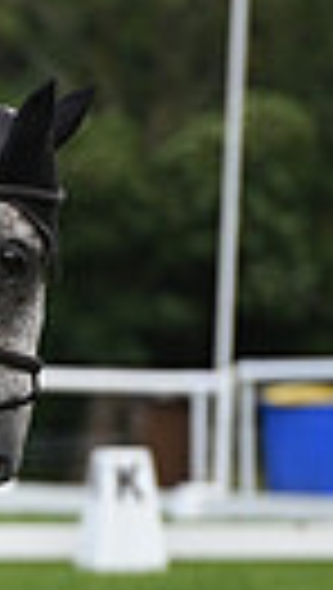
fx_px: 13754
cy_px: 421
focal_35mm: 879
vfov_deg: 2.5
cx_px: -724
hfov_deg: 1.4
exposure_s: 1/1250
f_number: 4
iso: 200
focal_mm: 190
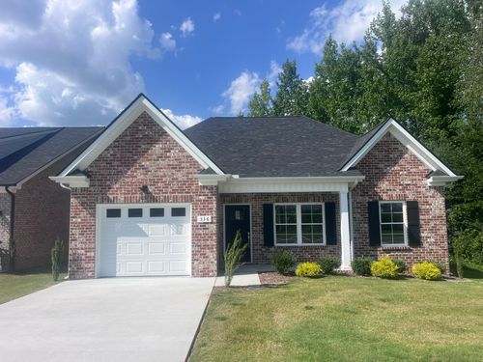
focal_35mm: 26
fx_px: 363
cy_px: 181
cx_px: 242
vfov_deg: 53.1
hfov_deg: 67.3
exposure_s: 1/4310
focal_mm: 5.1
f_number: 1.6
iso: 50
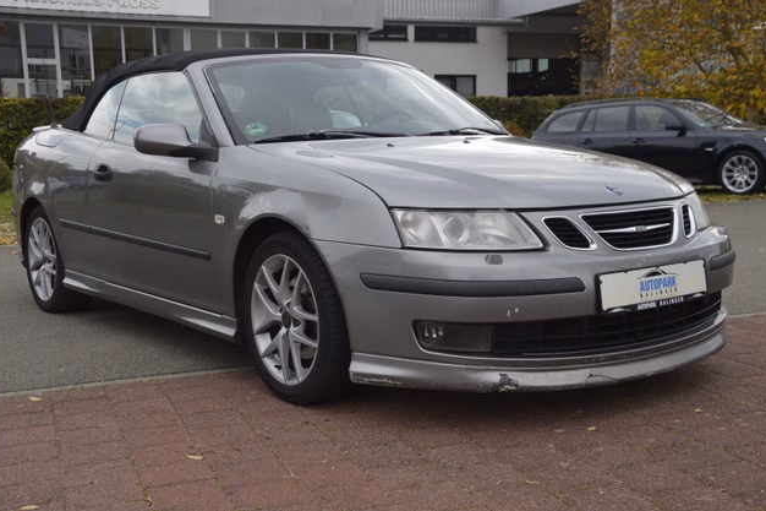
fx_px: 978
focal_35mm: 46
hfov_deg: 42.8
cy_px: 251
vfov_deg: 29.2
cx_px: 379
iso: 100
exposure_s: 1/125
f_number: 5.6
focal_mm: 30
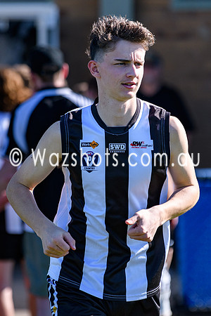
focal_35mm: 437
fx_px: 3840
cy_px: 136
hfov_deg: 3.1
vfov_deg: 4.7
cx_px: 133
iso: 220
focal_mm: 170
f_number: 2.8
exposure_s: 1/3200
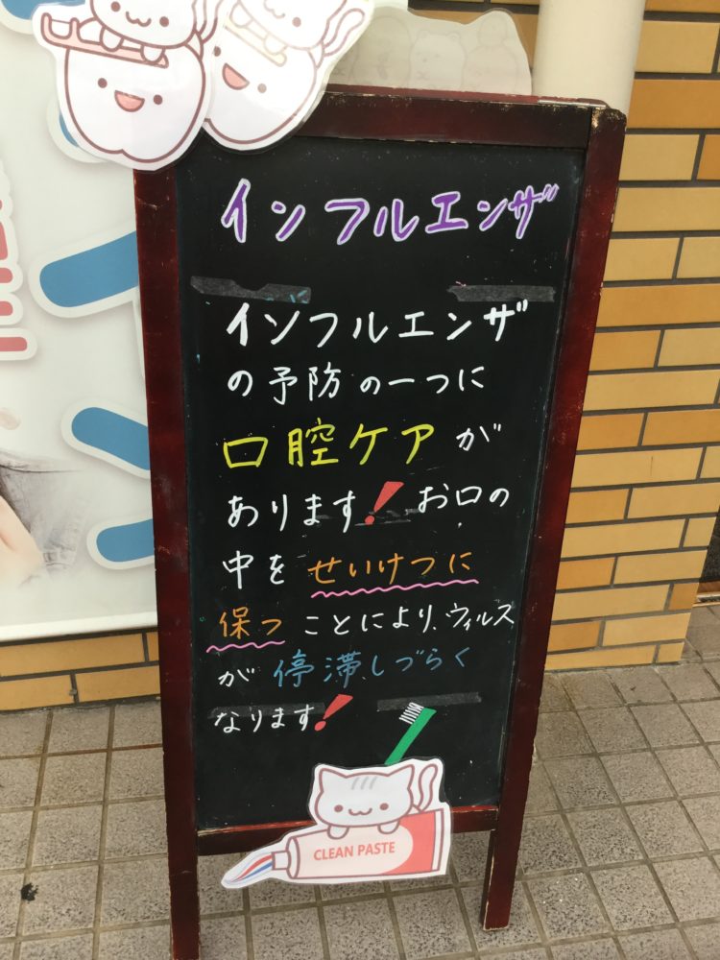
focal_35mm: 31
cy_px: 480
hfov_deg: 45.4
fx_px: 860
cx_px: 360
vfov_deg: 58.4
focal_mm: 3.3
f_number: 2.4
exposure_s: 1/40
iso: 32
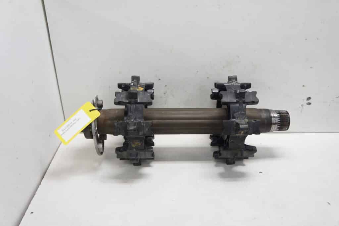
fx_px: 268
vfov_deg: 45.7
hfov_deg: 64.5
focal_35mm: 28
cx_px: 170
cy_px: 113
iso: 200
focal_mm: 19
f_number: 3.5
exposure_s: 1/60
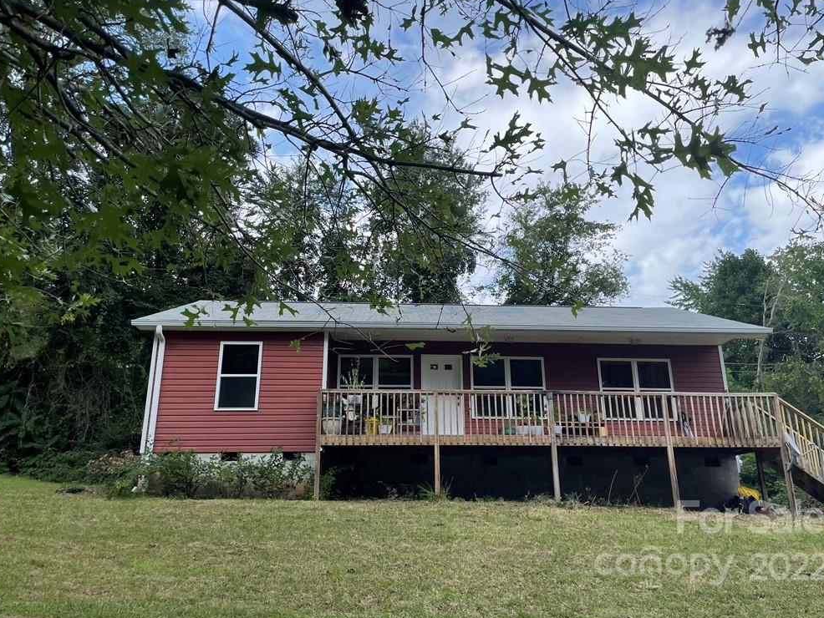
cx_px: 417
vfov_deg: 51.4
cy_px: 301
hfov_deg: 65.3
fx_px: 643
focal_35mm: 27
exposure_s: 1/1916
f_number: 1.6
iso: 32
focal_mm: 4.2
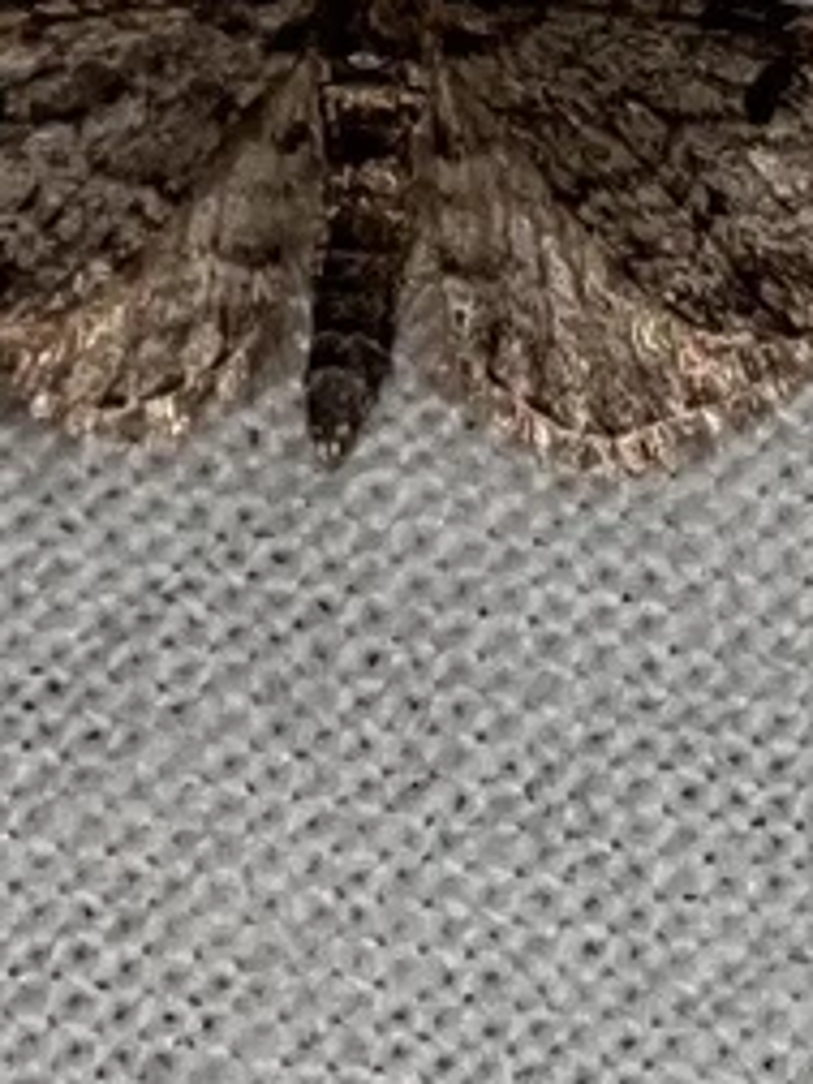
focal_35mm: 66
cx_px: 482
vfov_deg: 28.9
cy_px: 258
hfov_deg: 22.2
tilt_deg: -60.1
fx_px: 2067
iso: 32
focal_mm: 5.1
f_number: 1.6
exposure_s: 1/3745
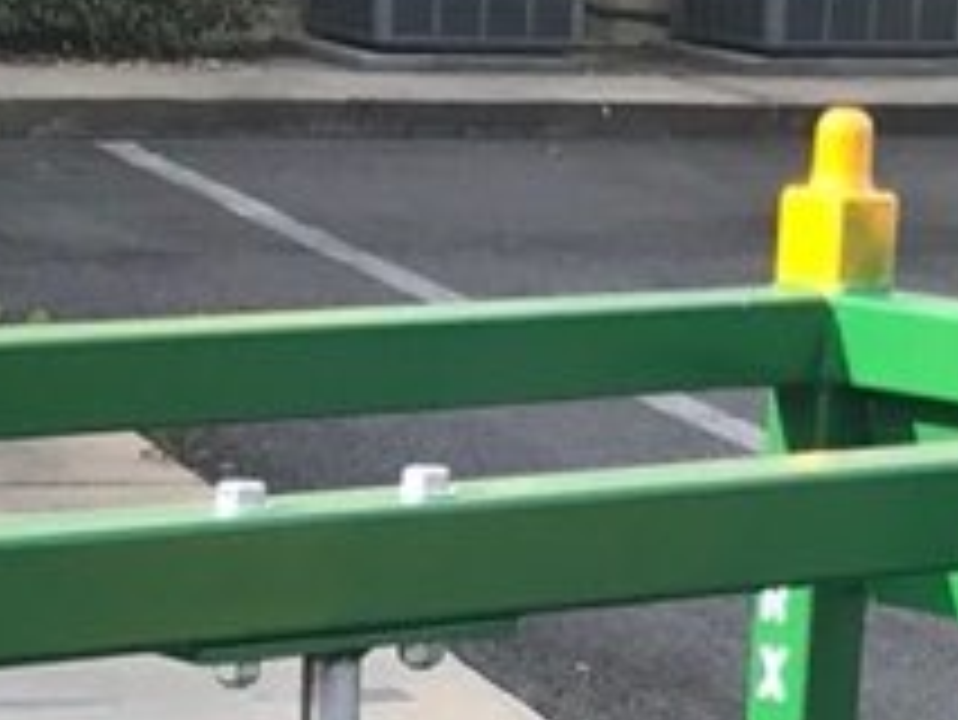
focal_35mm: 184
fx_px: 5095
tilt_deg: -24.4
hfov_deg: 10.7
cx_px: 292
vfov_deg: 7.3
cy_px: 2007
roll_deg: -1.8
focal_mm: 3.99
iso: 20
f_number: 1.8
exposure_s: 1/638
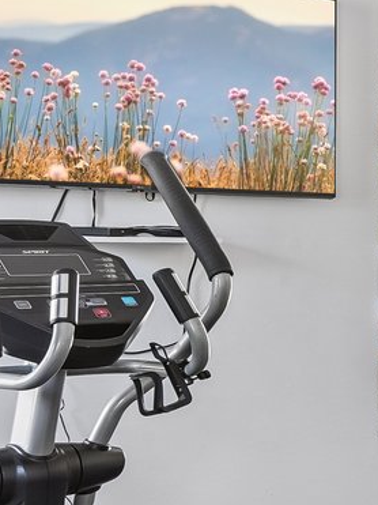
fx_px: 1277
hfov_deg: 10.7
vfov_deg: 22.3
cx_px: 1167
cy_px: 292
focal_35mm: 88
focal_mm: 16.5
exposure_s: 1/10
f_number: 8
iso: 400
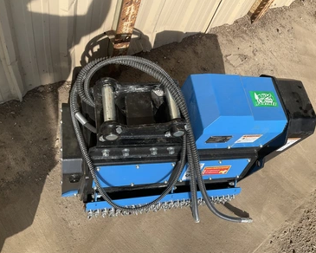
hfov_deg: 57.1
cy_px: 126
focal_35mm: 31
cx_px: 171
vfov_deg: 47.1
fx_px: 290
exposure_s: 1/1534
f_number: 1.8
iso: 25
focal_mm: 3
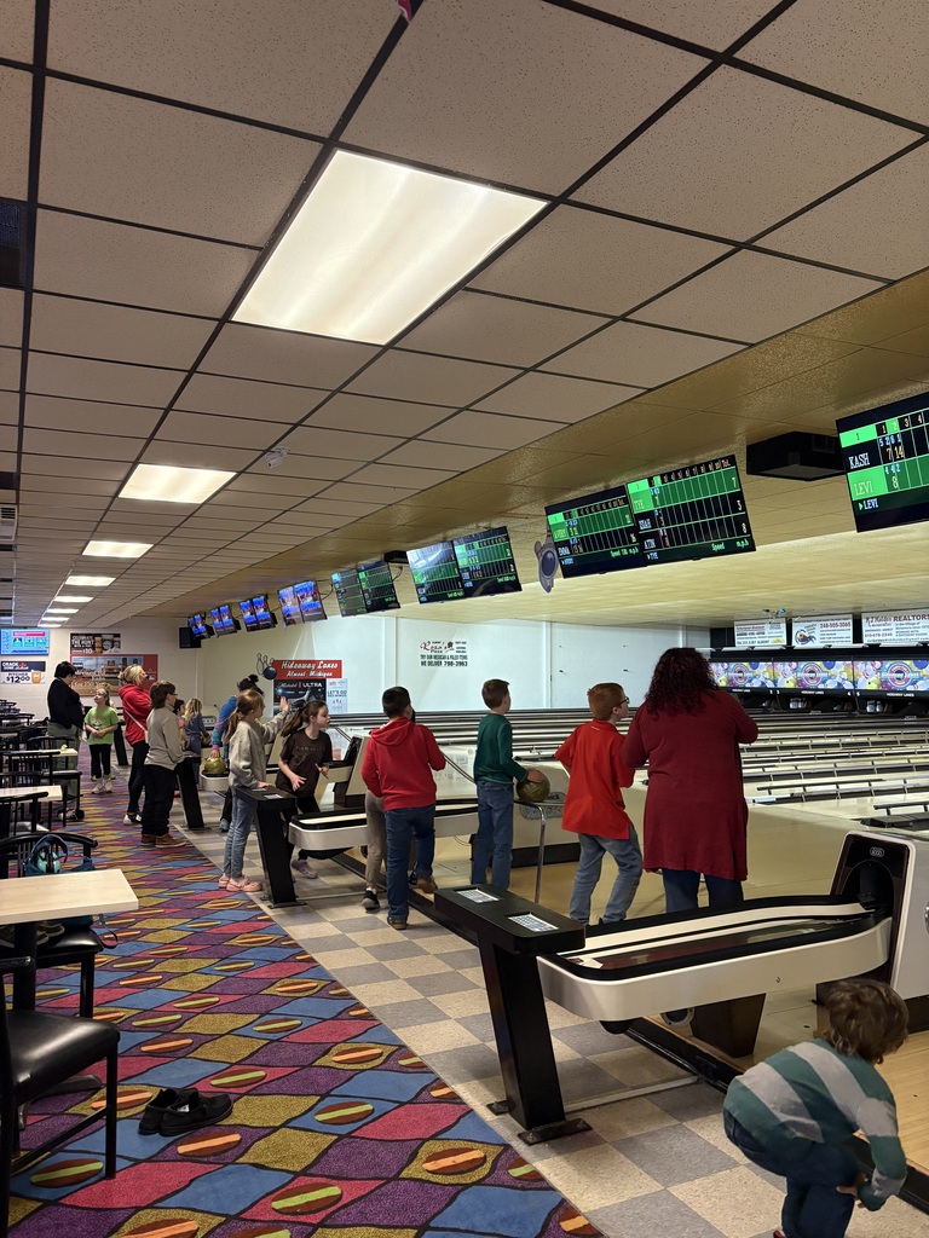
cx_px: 464
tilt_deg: +3.2
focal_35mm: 26
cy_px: 619
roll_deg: -0.1
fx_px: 930
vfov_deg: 67.3
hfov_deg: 53.1
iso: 320
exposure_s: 1/60
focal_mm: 5.96
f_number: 1.6
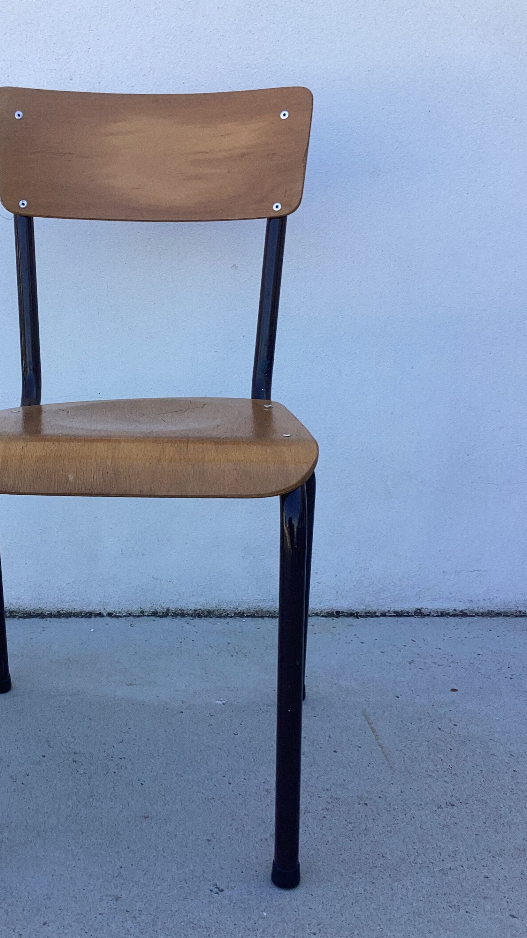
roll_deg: -0.7
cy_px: 464
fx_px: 1019
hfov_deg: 28.6
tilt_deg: -15.4
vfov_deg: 49.4
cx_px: 144
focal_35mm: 41
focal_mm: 3.3
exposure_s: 1/299
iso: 25
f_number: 2.4
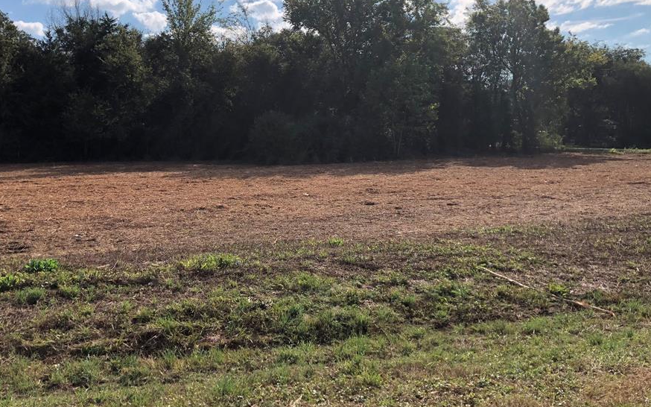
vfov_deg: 35.3
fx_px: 639
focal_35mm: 36
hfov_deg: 53.8
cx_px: 272
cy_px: 184
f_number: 1.8
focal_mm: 3.99
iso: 20
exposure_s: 1/2024
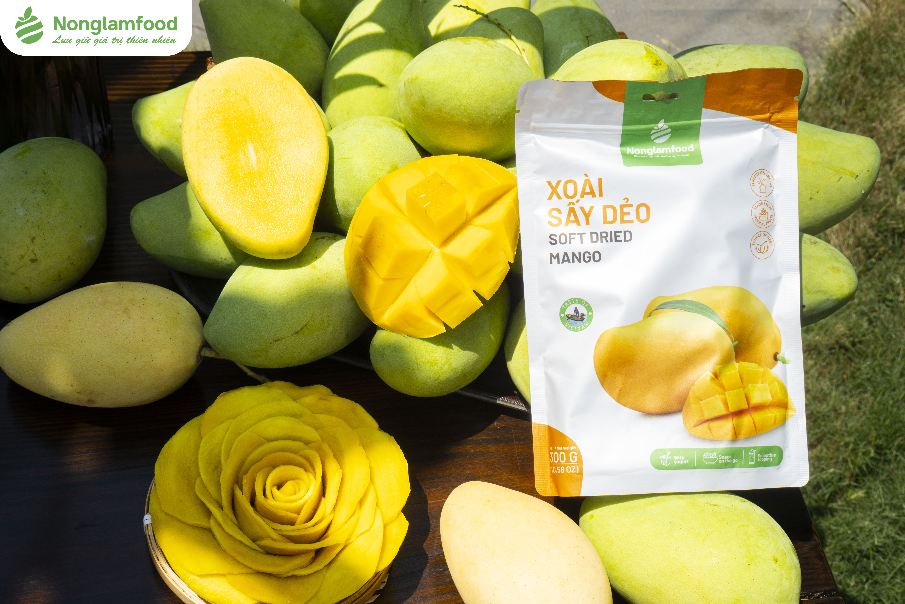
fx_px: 1320
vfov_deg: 25.8
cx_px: 452
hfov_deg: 37.9
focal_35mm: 52
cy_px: 302
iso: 100
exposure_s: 1/1000
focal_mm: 35
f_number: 2.2
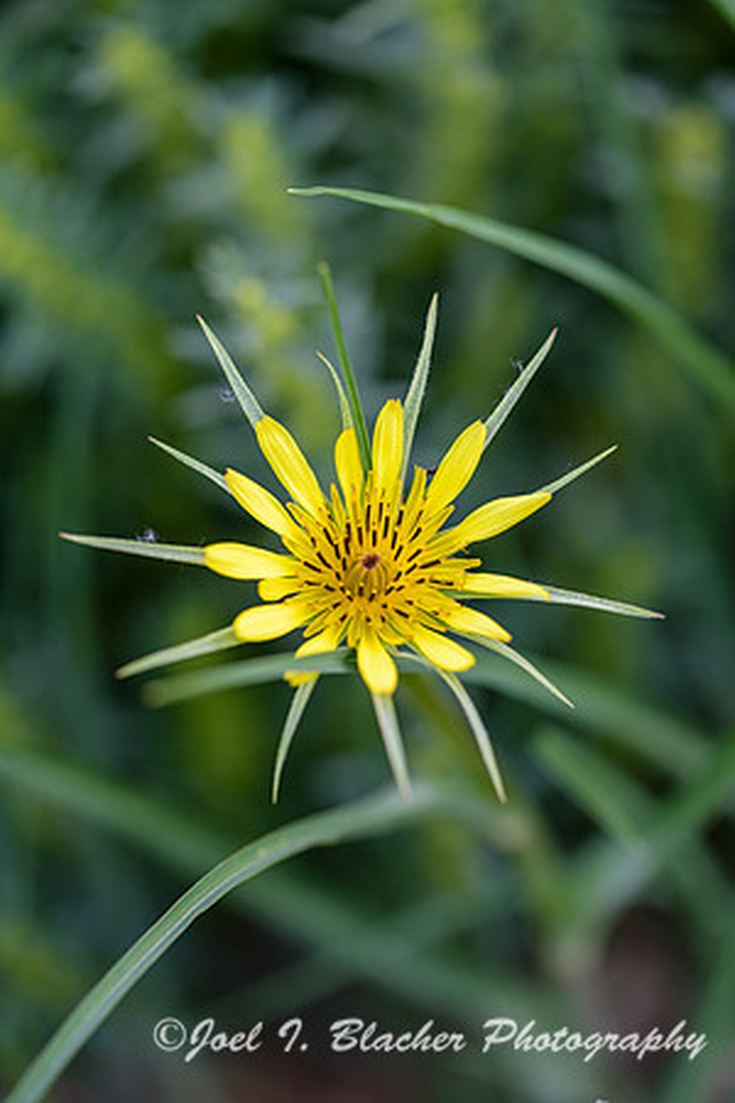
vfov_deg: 13.7
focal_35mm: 150
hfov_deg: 9.1
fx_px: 4593
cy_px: 552
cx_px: 368
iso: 140
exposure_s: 1/500
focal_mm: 150
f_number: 3.5
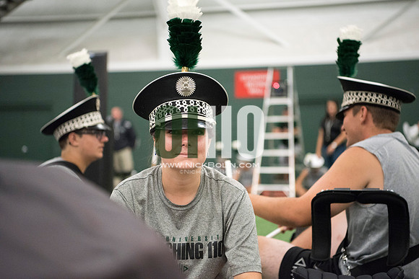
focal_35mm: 70
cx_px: 210
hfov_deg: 28.8
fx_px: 815
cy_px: 140
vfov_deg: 19.5
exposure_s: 1/320
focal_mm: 70
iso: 3200
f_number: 3.2
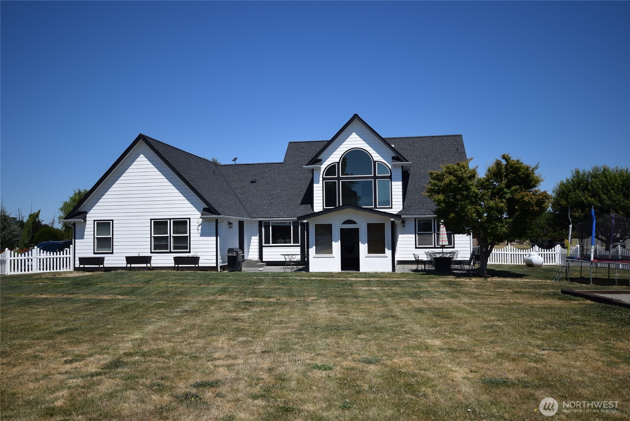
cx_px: 315
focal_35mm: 30
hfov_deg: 61.9
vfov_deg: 43.7
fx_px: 525
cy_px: 210
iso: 100
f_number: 5.6
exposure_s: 1/640
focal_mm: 20
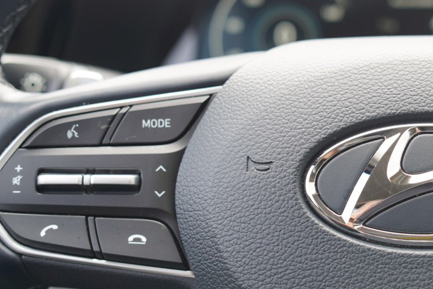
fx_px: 927
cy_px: 145
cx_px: 419
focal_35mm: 77
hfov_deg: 25.2
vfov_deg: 17.7
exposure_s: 1/60
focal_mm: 35
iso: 160
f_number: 4
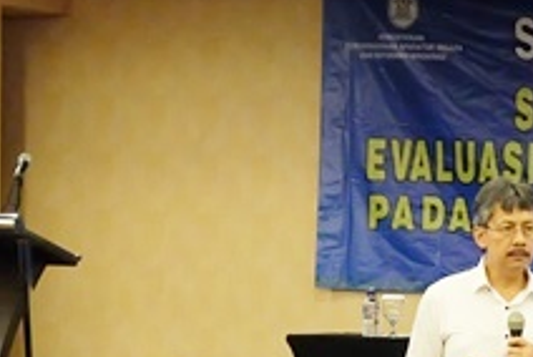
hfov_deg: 9.0
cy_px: 519
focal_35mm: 226
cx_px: 694
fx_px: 3351
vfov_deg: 6.0
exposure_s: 1/80
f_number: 5.6
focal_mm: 50
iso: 6400
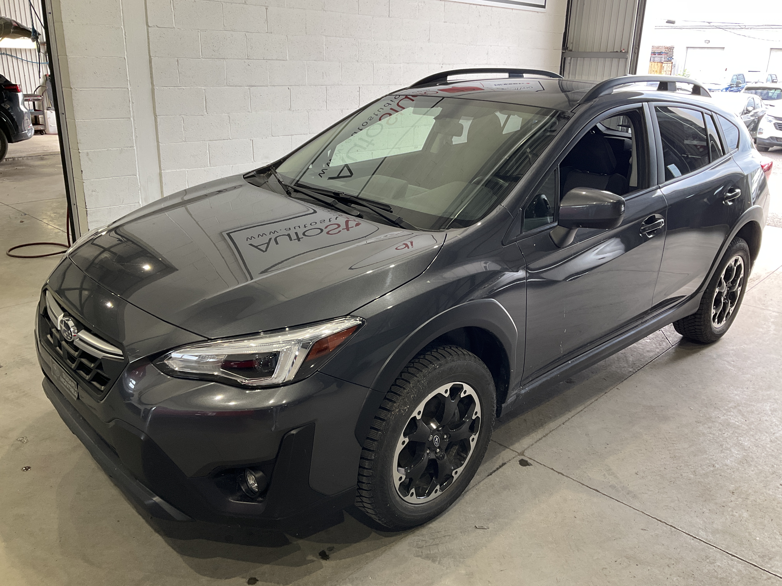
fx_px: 655
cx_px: 391
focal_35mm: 29
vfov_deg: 48.2
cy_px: 293
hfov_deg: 61.7
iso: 50
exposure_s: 1/120
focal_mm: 3
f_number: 1.8
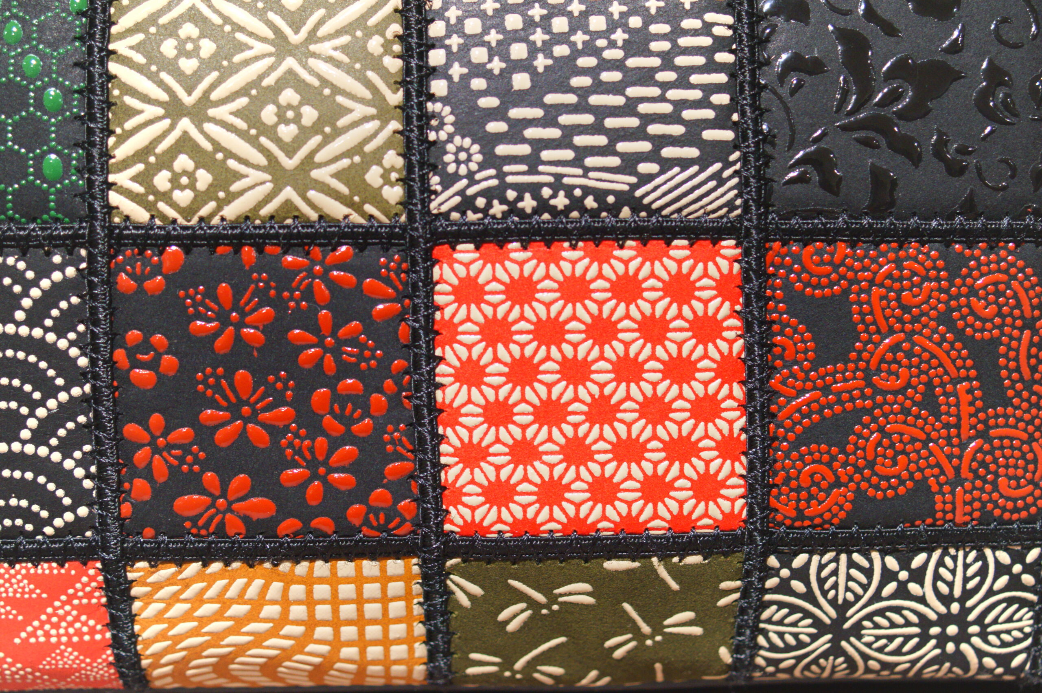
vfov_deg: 29.8
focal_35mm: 45
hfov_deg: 43.6
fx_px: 1301
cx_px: 521
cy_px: 346
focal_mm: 30
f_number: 4
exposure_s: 1/160
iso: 500
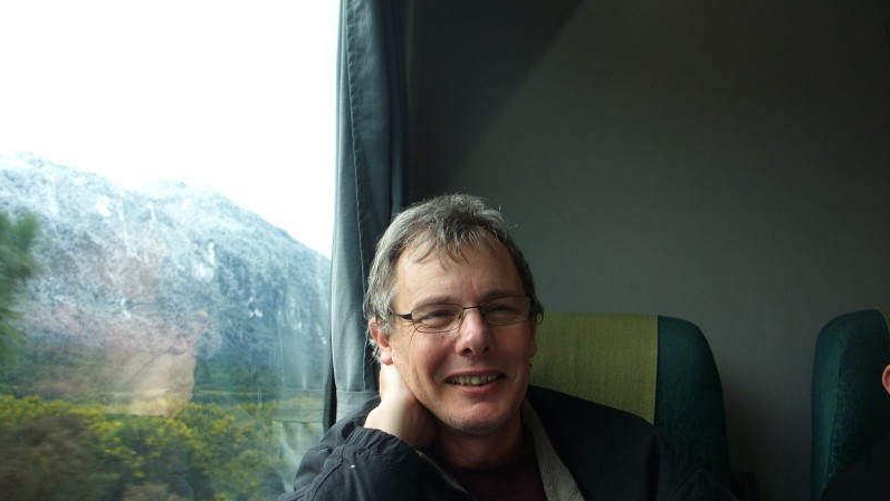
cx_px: 444
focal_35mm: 47
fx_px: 1110
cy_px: 325
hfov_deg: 43.7
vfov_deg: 25.4
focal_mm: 8.86
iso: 50
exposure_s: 1/67
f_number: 2.9
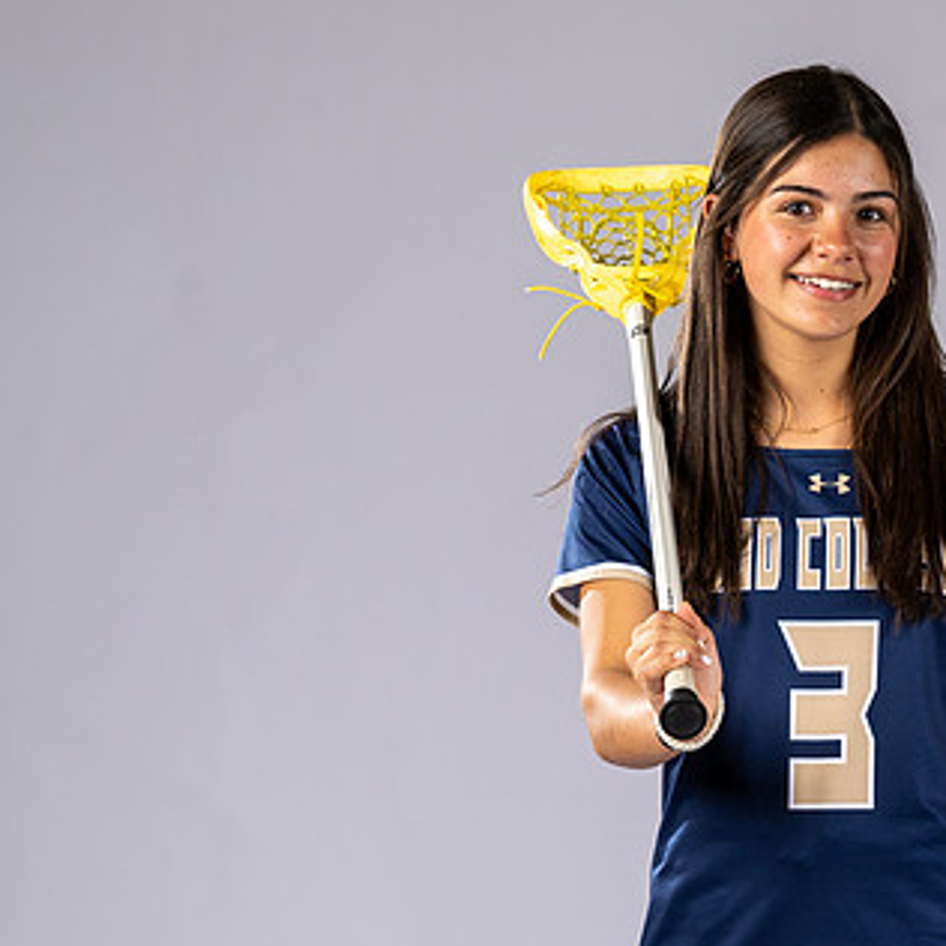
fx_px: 6029
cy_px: 686
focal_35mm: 195
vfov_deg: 9.0
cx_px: 877
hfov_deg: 8.9
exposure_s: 1/200
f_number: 6.3
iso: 250
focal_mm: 92
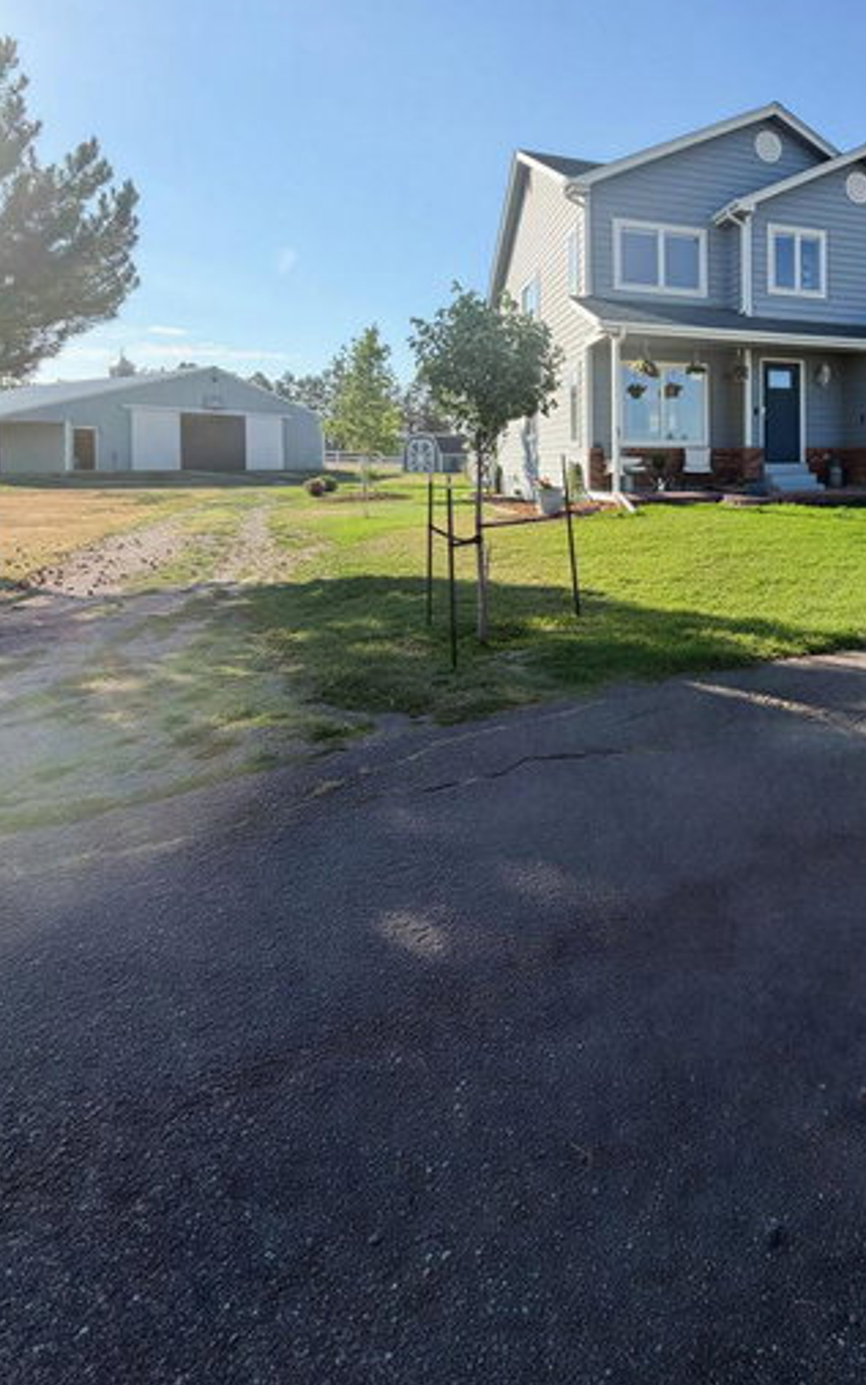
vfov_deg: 82.7
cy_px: 485
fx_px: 755
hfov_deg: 56.1
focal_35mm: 20
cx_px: 672
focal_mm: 2.22
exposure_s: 1/750
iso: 25
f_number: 2.2
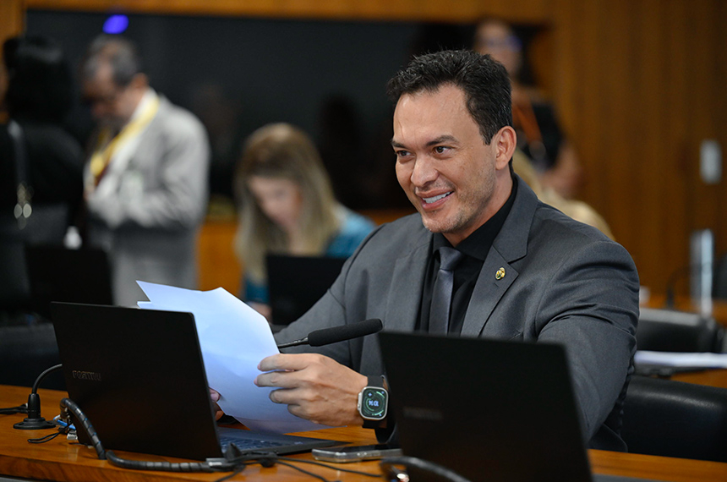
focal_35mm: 140
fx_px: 2822
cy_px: 241
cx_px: 364
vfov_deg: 9.8
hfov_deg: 14.7
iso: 2000
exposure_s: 1/160
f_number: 2.8
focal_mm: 140
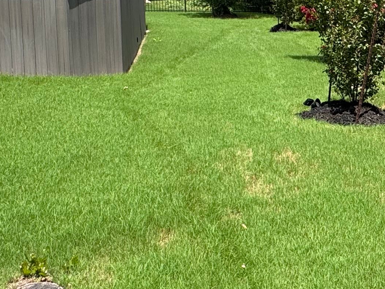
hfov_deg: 32.9
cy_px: 18
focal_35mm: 54
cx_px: 376
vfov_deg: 26.0
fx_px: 601
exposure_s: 1/1178
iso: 40
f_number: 2.2
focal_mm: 2.22
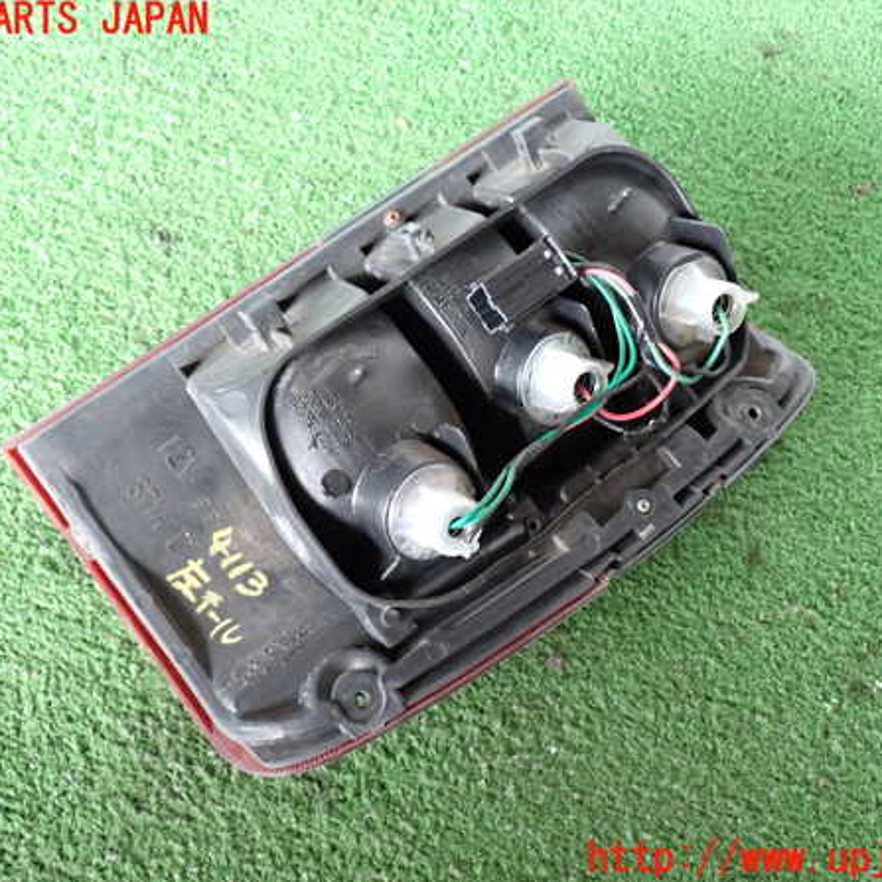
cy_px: 440
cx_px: 442
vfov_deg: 43.9
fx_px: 1095
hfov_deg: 43.9
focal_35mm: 38
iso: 400
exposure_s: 1/30
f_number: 2.4
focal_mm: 5.79
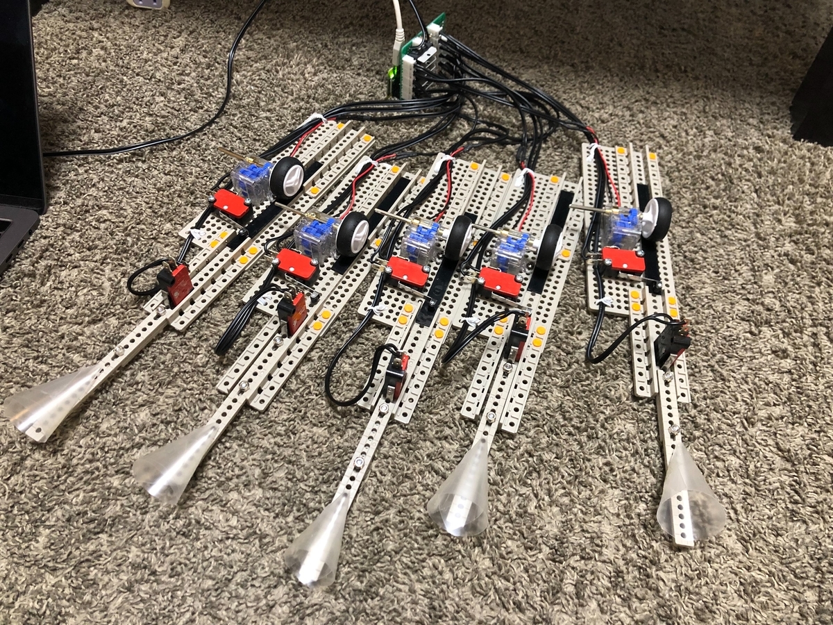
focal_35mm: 28
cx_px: 416
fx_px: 674
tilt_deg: -52.6
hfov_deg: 63.4
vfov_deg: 49.7
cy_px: 312
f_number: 1.8
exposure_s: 1/15
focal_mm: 4
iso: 64
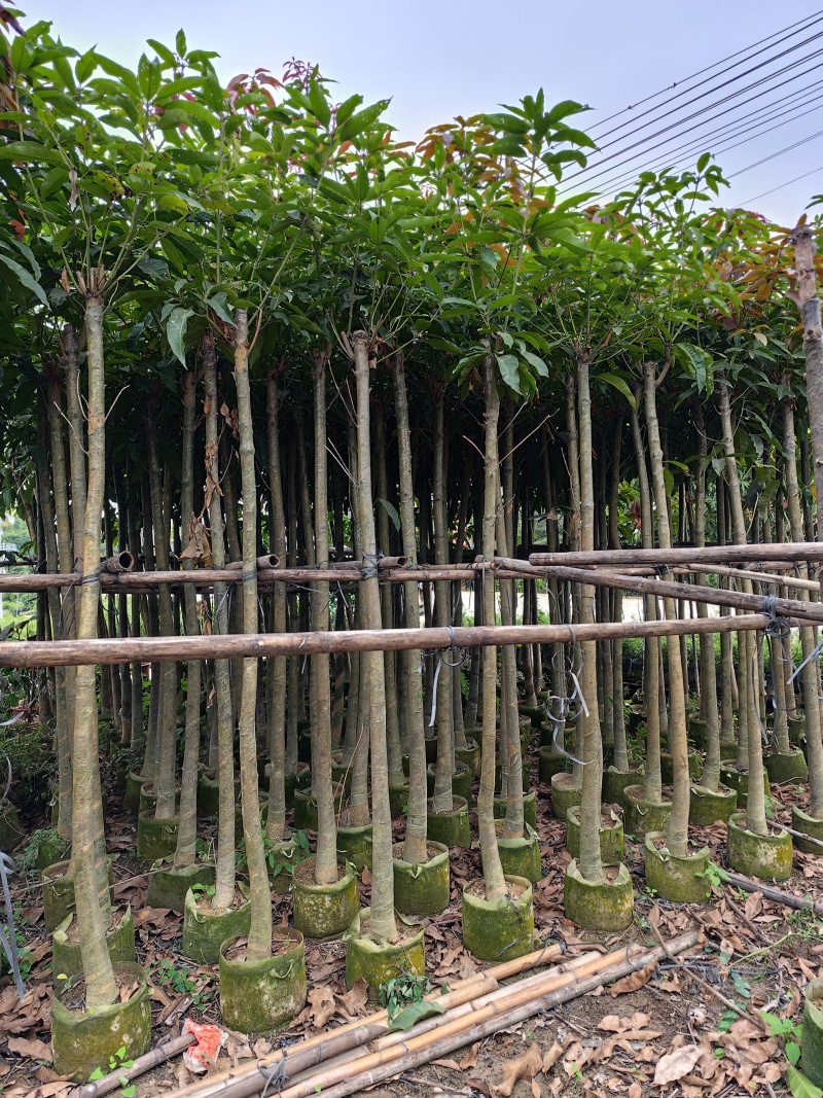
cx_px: 412
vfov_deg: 73.9
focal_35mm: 23
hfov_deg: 58.9
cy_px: 549
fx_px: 729
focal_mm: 6.19
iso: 64
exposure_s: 1/33.3
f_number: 1.65
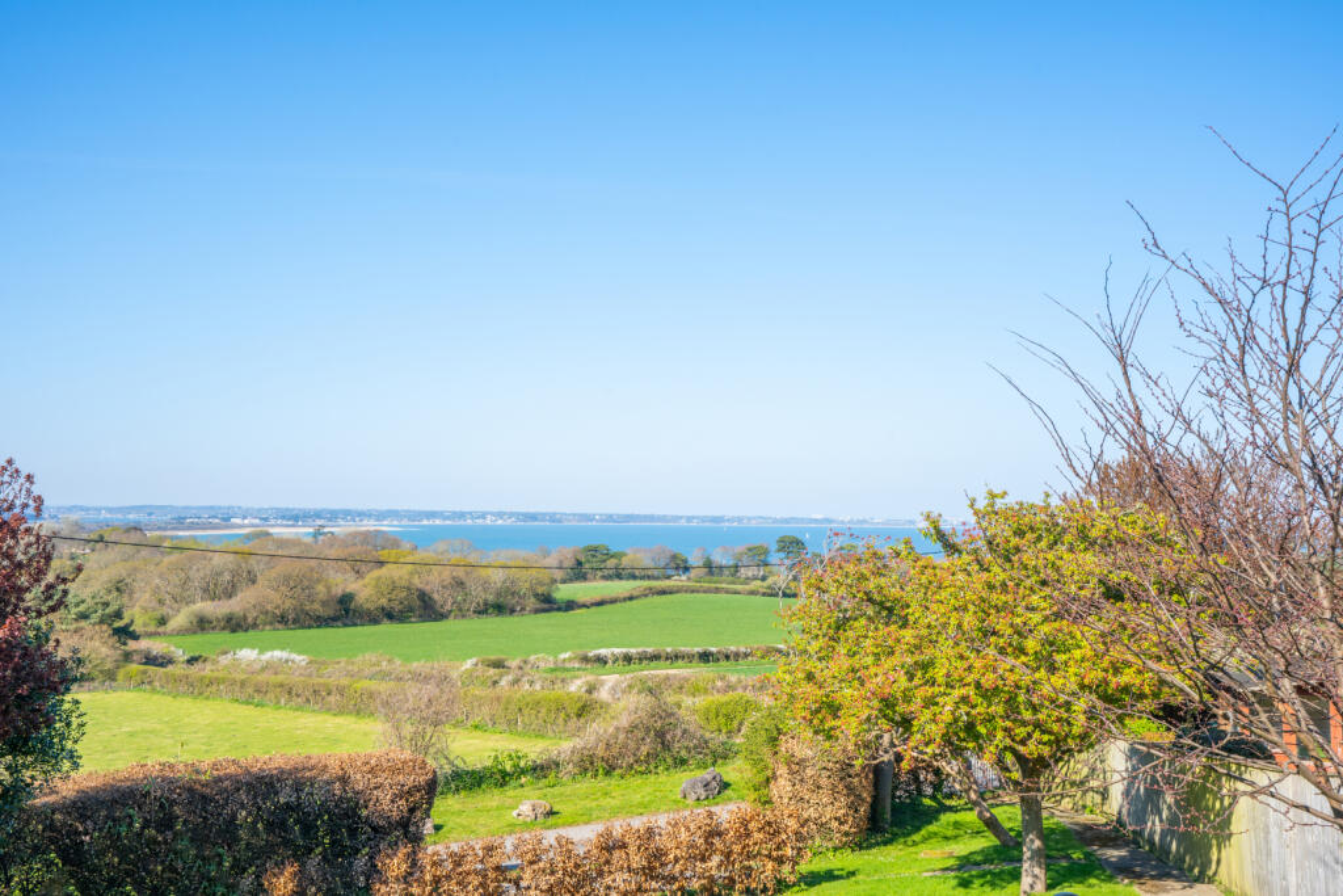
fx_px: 1306
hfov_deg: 54.4
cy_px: 448
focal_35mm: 35
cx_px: 672
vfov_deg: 37.9
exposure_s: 1/160
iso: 200
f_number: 11
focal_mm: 35
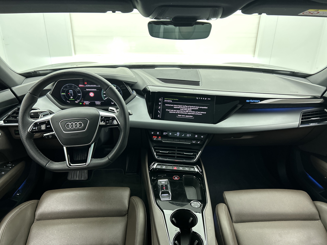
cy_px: 122
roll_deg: -0.5
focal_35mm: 26
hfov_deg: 67.3
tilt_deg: -22.5
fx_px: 246
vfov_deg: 53.1
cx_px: 164
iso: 400
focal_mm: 5.7
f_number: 1.5
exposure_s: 1/53
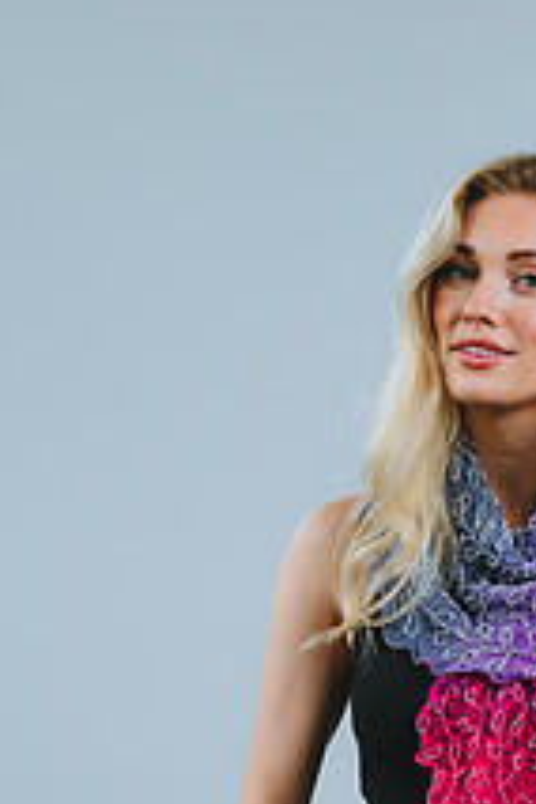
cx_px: 528
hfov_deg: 7.6
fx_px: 4020
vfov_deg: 11.4
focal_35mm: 180
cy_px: 717
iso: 80
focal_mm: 85
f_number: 4
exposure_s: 1/200
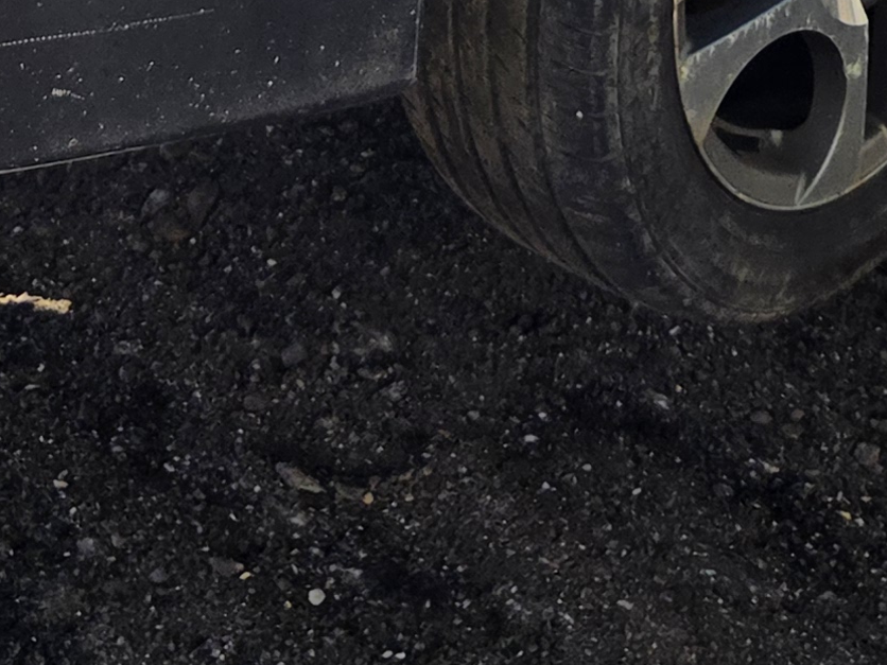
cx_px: 587
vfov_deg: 12.1
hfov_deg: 17.8
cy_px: -630
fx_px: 2819
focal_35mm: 110
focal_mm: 5.4
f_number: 1.8
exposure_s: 1/2679
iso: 80
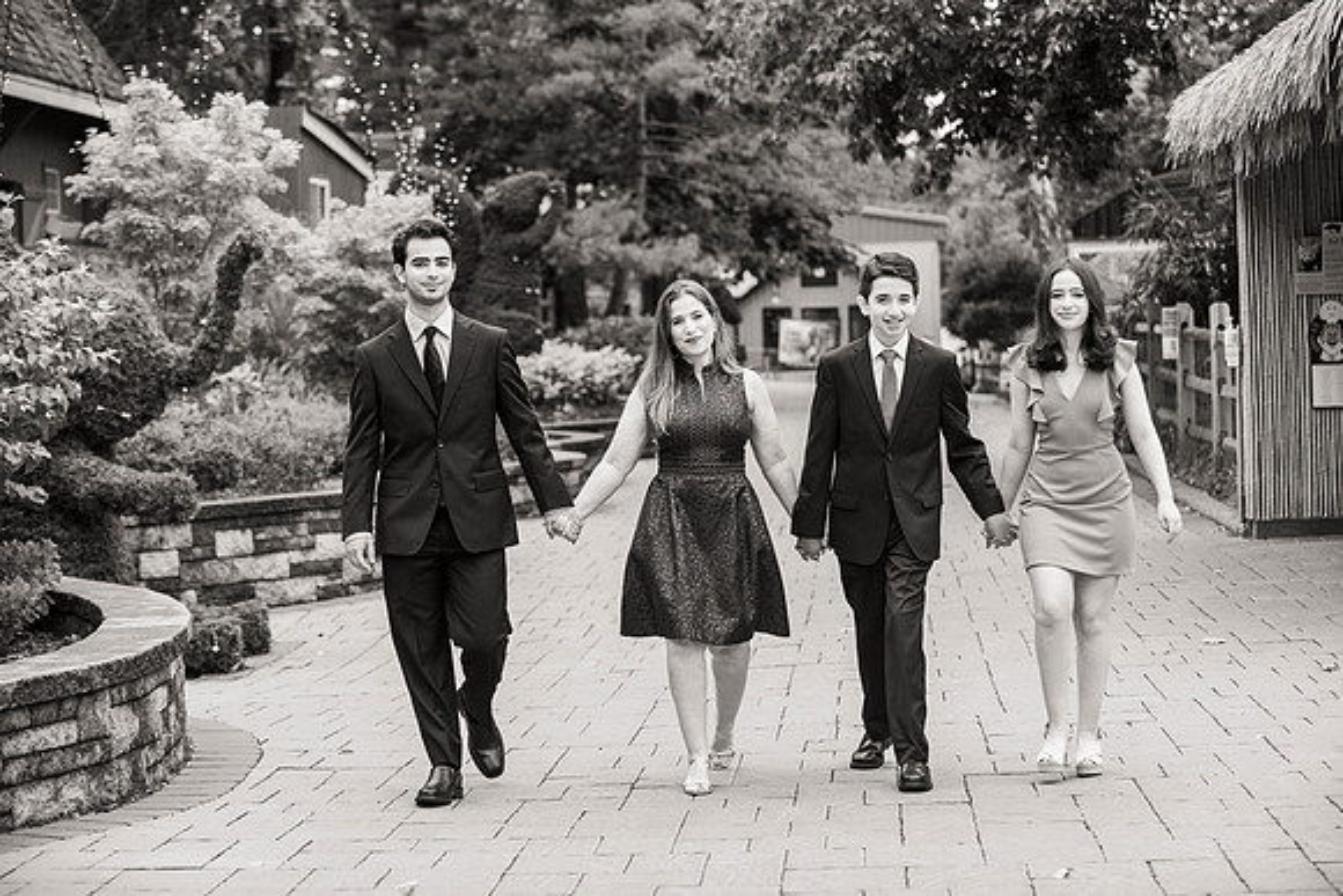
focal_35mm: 80
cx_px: 692
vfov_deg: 17.0
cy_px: 434
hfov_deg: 25.2
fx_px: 3000
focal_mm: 78
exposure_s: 1/500
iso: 400
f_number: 3.5
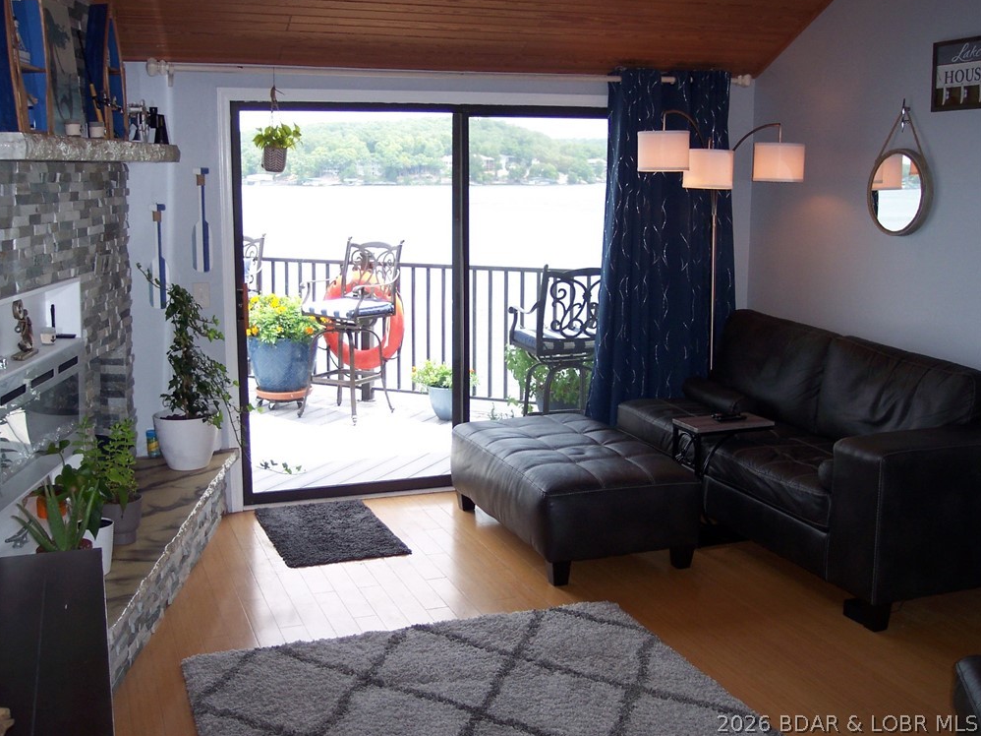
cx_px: 481
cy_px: 362
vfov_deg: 36.8
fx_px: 1105
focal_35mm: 39
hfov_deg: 47.9
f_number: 2.8
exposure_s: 1/250
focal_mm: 8
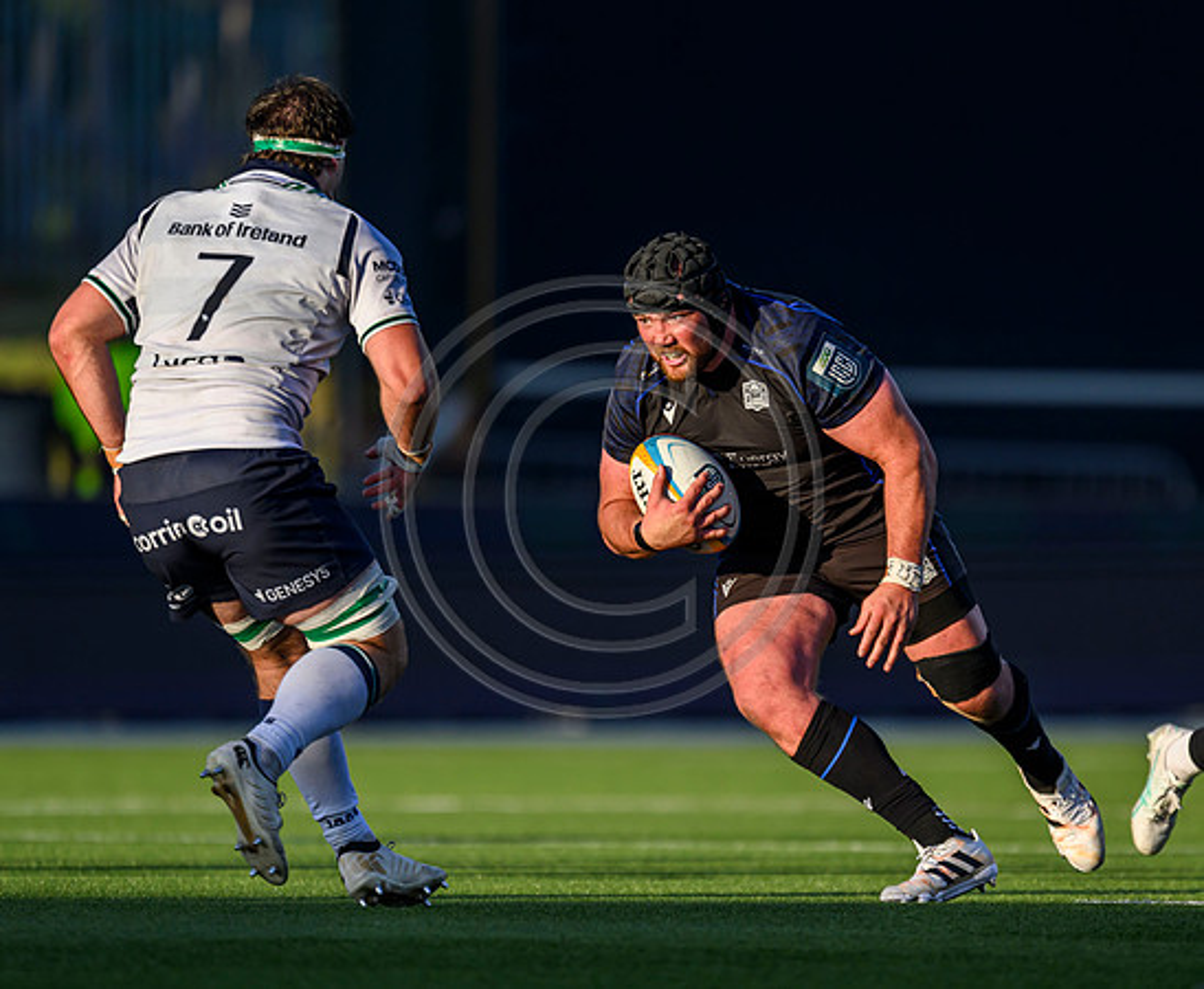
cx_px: 825
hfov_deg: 2.4
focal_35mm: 786
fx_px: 28285
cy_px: 523
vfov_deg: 2.0
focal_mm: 560
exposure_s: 1/2000
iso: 500
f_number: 4
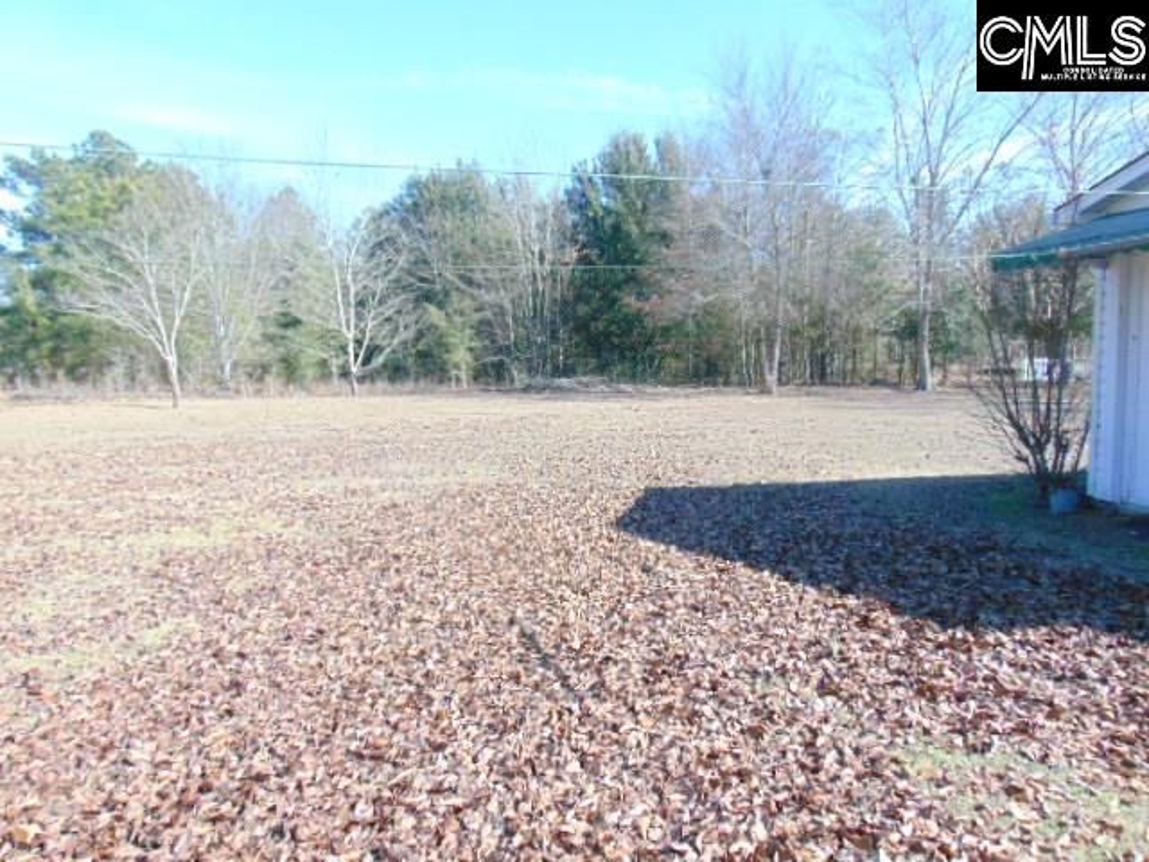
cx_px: 574
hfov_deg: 69.4
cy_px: 431
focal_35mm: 25
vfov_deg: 54.9
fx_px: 830
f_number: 7.7
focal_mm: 4.5
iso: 400
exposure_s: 1/320
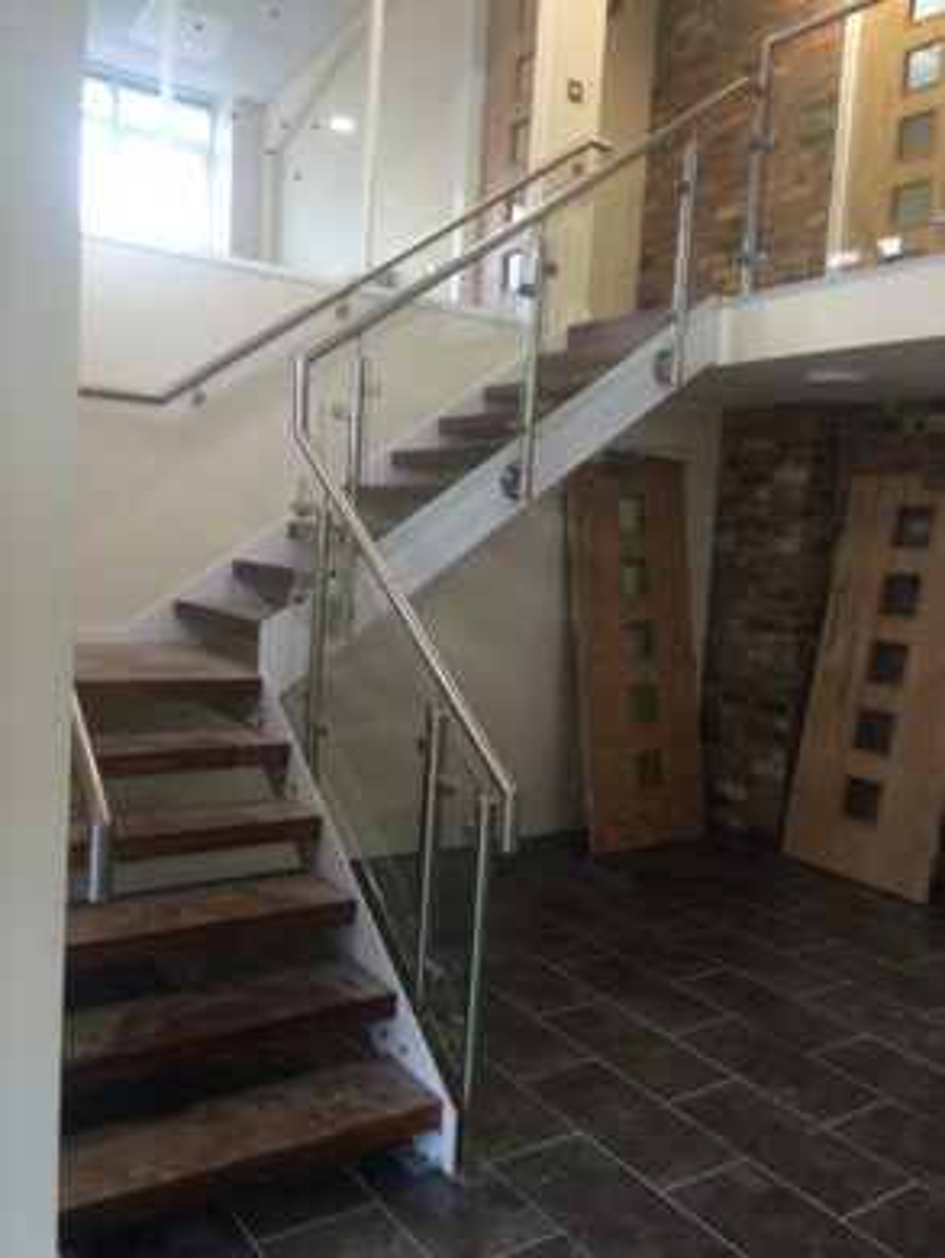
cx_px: 472
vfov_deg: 61.6
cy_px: 629
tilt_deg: -6.4
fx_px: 1054
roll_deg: -2.6
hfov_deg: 48.3
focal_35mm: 29
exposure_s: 1/33
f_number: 2.2
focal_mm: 4.15
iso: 100
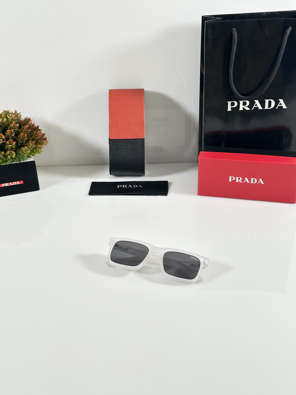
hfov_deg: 30.3
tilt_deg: -29.8
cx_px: 148
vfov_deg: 39.7
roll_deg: +1.3
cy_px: 198
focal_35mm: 48
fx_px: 547
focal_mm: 6.86
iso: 125
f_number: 1.78
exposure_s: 1/100
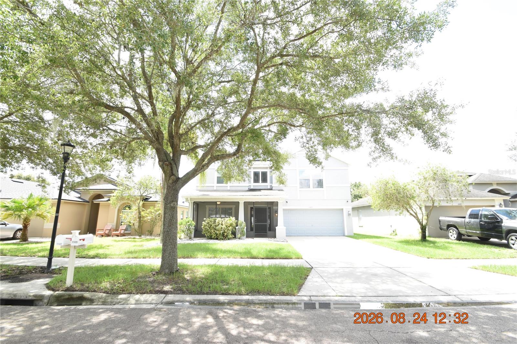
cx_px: 258
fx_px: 215
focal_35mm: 15
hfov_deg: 100.4
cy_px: 172
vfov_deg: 77.3
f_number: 6.7
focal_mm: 10
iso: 400
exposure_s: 1/180
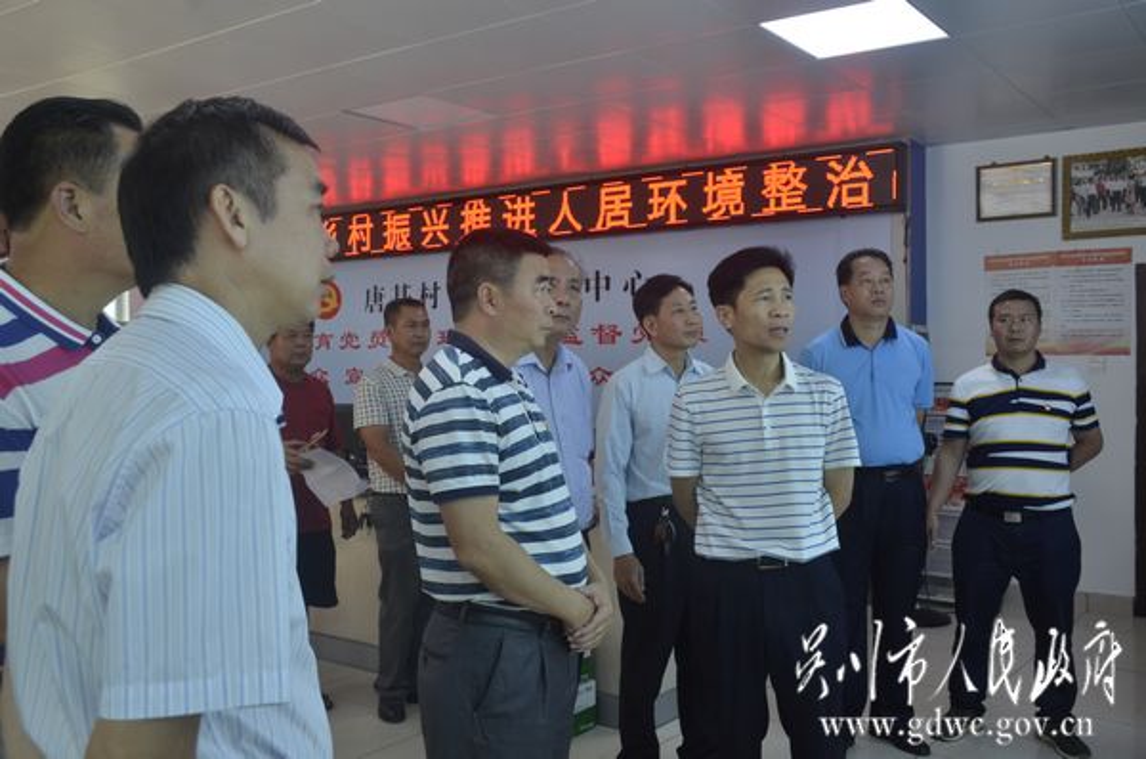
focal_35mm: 34
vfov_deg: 38.2
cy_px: 380
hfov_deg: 55.2
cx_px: 573
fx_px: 1096
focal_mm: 23
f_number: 6.3
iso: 800
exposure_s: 1/160
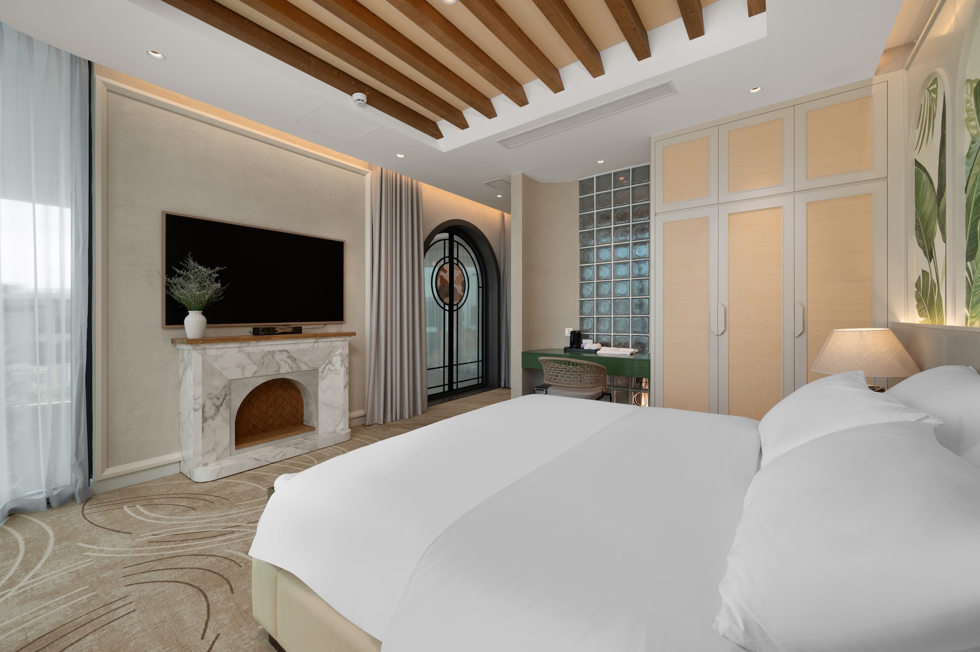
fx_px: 381
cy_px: 326
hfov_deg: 104.3
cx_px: 490
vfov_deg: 81.1
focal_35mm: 14
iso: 100
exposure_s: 1/3
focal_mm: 14
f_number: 8
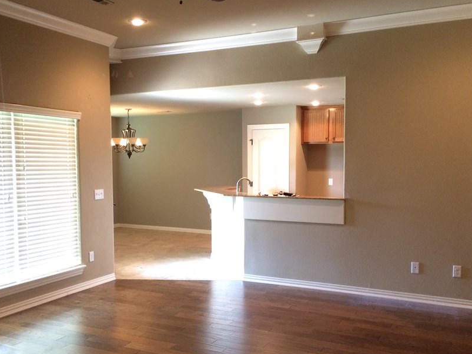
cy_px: 193
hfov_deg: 50.1
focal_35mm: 37
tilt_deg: -3.9
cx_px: 217
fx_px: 504
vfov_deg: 38.6
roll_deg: +0.5
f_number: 2.2
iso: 200
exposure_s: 1/30
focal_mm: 4.15
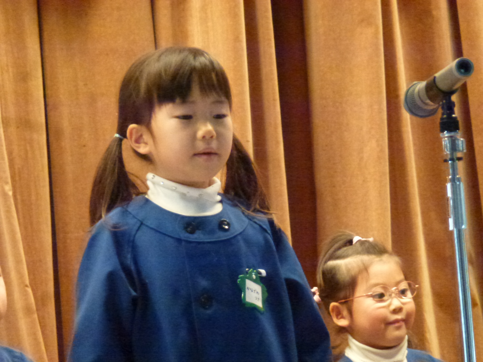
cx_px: 242
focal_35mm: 384
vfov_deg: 3.9
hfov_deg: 5.2
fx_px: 5358
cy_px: 181
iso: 1600
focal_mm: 68.8
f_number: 5.9
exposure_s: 1/25
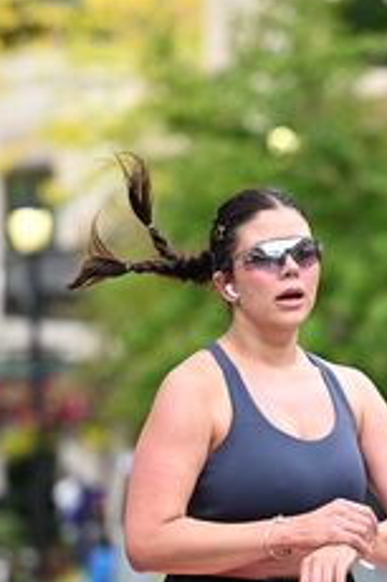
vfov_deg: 7.2
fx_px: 4634
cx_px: 315
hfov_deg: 4.8
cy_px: 380
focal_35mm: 287
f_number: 2.8
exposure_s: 1/1600
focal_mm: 120
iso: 640
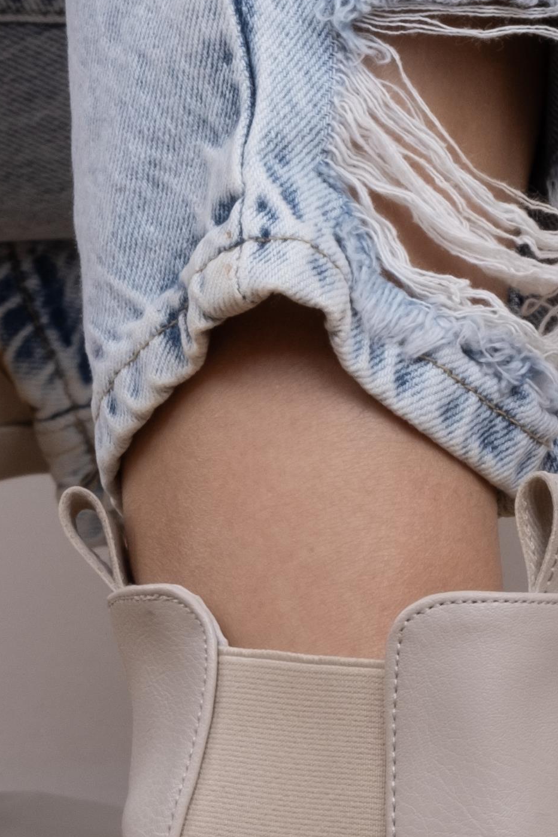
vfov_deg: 5.5
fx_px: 8718
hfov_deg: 3.7
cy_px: 374
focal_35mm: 375
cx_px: 472
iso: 160
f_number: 14
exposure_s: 1/30
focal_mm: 56
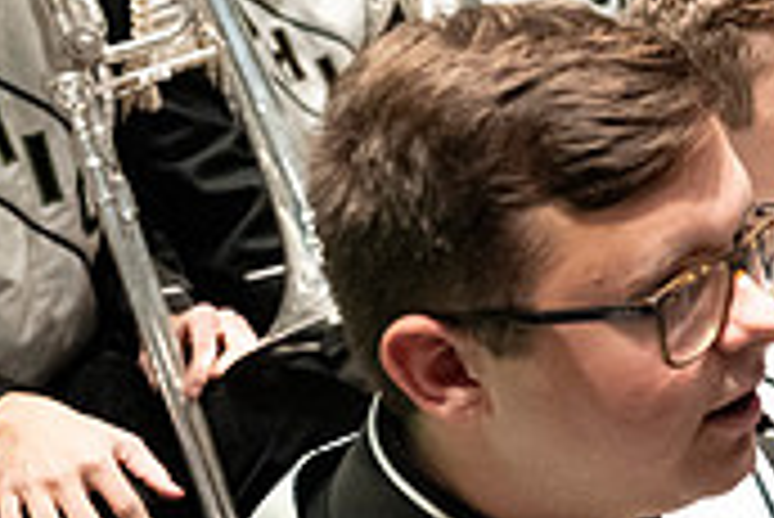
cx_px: 1174
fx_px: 1743
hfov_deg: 21.0
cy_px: 106
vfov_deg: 16.8
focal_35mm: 81
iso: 8000
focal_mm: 24
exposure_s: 1/500
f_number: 2.8
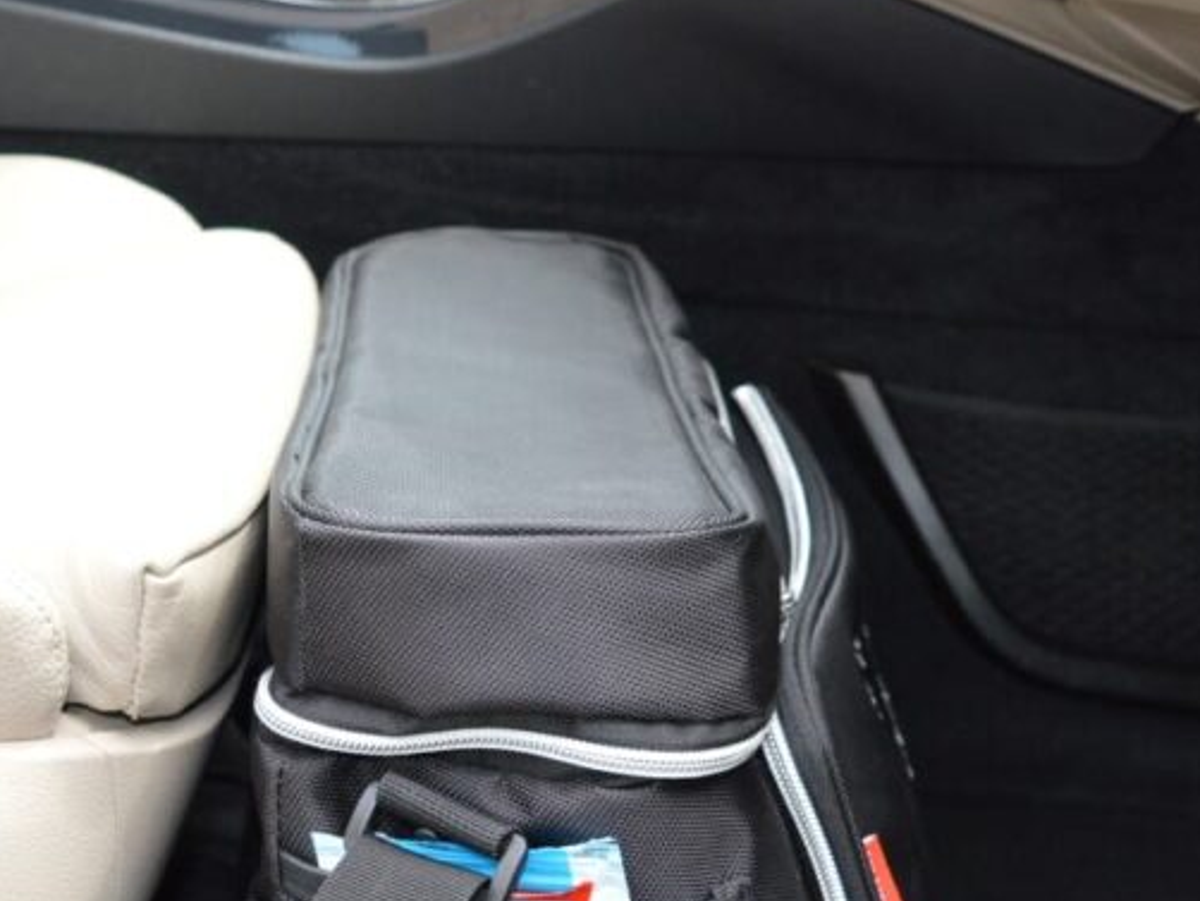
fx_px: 2150
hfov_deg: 31.0
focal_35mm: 62
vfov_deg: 23.4
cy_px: 698
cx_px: 433
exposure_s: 1/125
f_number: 4
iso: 200
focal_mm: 18
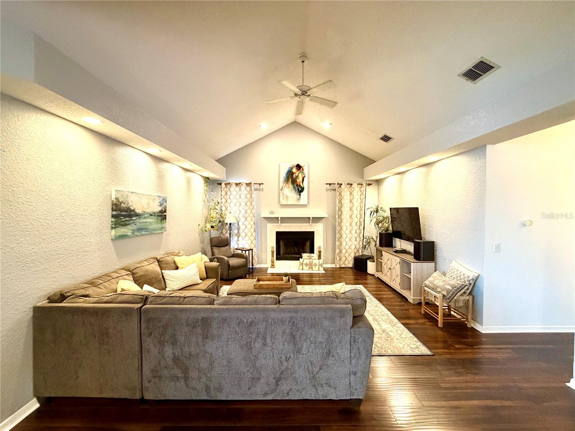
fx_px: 233
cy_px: 216
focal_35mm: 14
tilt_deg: -1.1
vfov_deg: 85.7
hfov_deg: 102.1
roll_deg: -0.4
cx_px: 288
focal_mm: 2.22
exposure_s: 1/60
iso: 500
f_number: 2.2
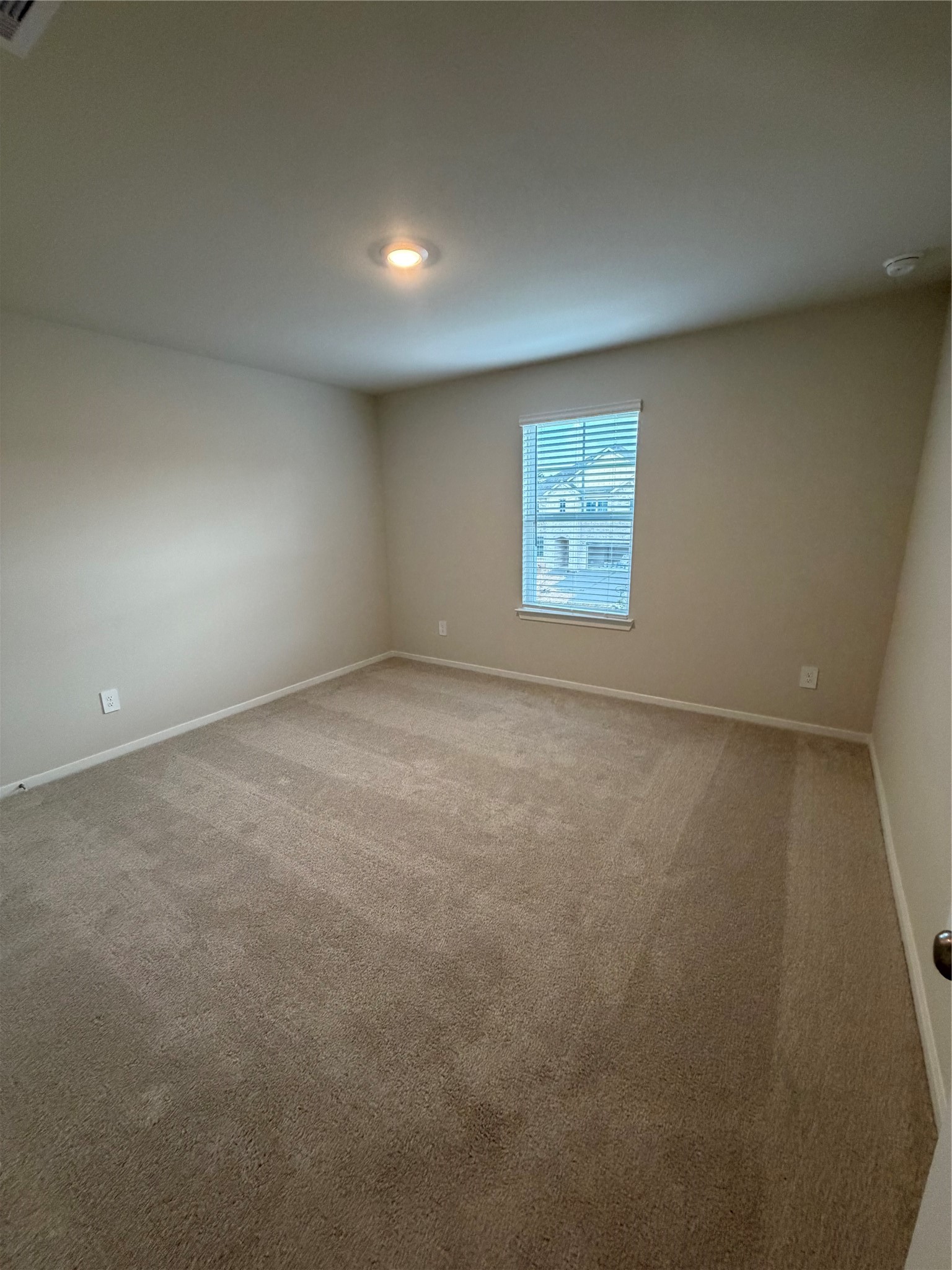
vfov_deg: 102.1
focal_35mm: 14
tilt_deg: -13.3
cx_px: 476
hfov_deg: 85.7
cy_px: 635
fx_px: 513
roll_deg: +1.0
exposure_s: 1/60
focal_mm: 2.22
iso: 320
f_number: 2.2
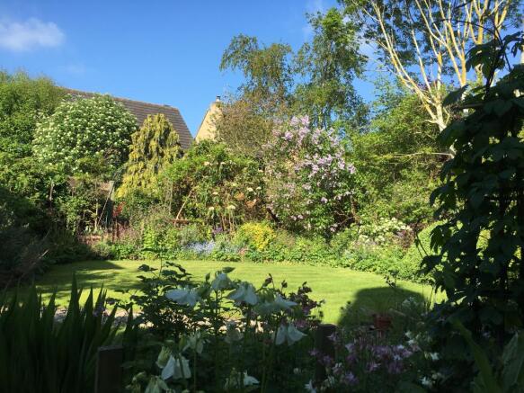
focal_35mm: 29
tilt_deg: +4.0
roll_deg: -1.8
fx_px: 439
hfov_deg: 61.7
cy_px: 196
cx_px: 262
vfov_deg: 48.2
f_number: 2.2
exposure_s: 1/827
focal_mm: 4.15
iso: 25
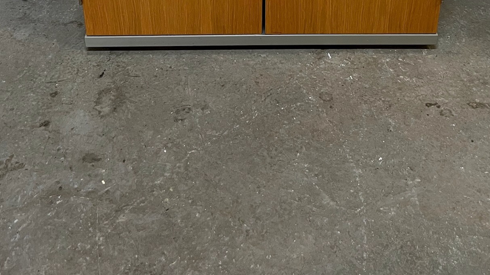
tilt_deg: -26.2
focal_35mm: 48
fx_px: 624
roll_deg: -1.4
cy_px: -92
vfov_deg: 22.1
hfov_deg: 42.8
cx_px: 285
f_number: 1.6
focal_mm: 5.1
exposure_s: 1/50
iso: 80
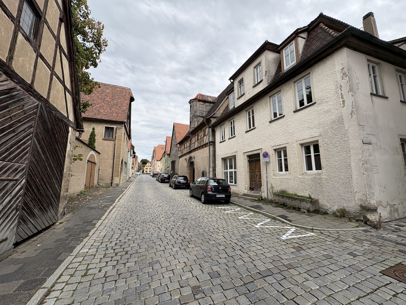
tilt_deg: +9.3
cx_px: 203
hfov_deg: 102.1
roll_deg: +0.2
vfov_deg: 85.7
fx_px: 164
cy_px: 152
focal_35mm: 14
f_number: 2.2
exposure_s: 1/1143
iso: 50
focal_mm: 2.22
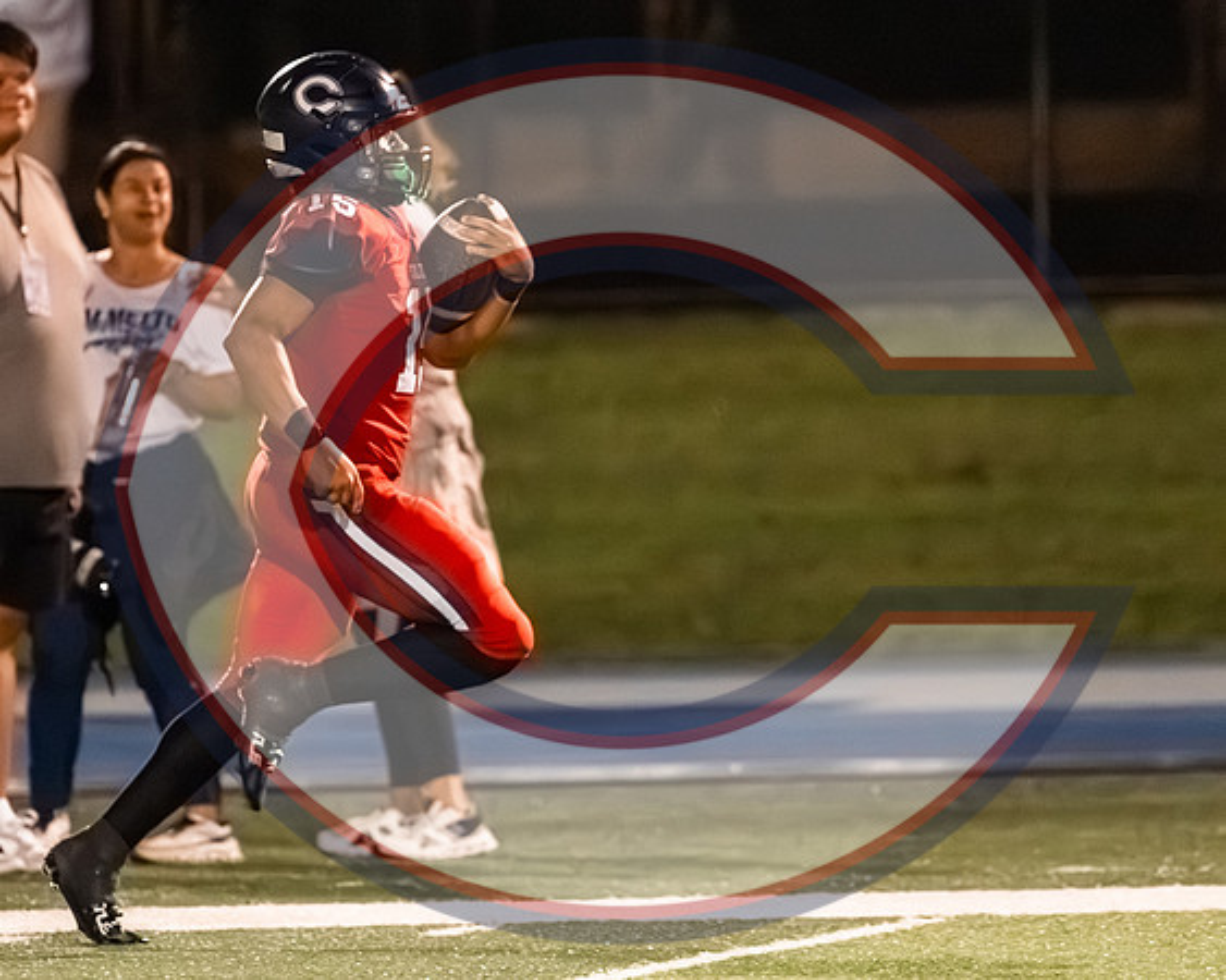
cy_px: 562
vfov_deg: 2.1
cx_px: 377
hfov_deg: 2.7
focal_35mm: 723
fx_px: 26211
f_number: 4.5
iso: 25600
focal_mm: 400
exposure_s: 1/1600
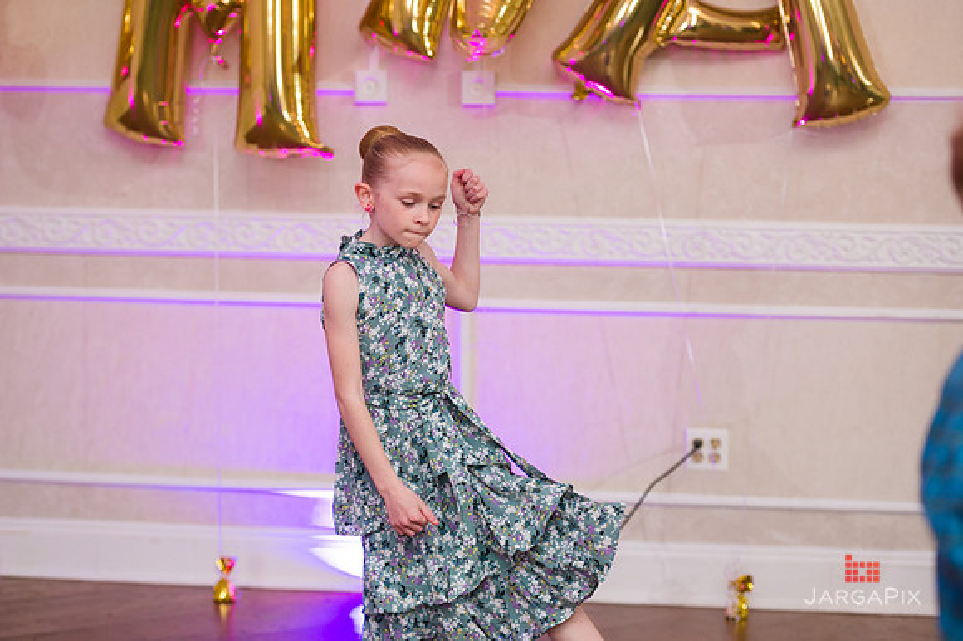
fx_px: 2299
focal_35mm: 86
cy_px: 320
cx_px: 482
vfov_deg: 15.9
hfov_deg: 23.7
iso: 1600
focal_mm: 86
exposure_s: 1/200
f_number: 3.2
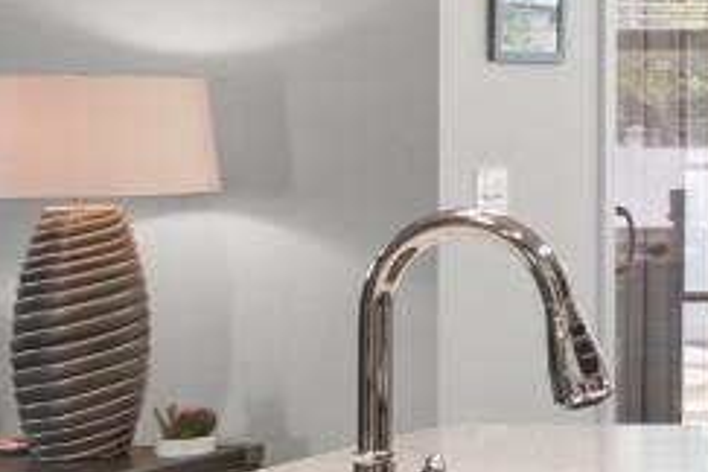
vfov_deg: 13.6
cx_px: 1702
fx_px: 1967
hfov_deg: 14.1
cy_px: 93
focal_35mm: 100
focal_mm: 10
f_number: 4.5
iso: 100
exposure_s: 1/4
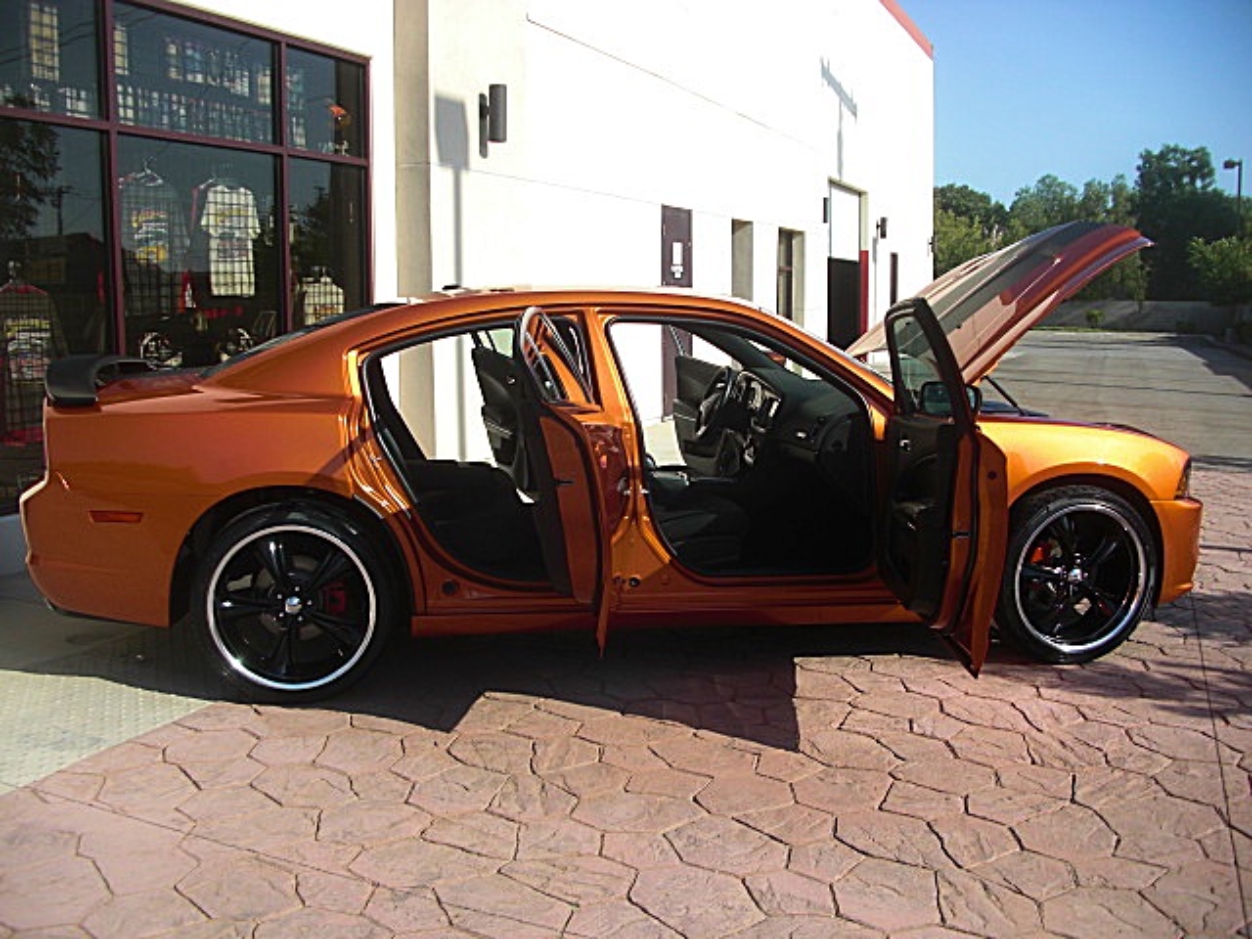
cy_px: 470
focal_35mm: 36
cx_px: 626
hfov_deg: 51.4
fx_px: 1302
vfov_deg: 39.7
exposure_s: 1/640
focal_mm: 6.3
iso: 50
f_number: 2.8
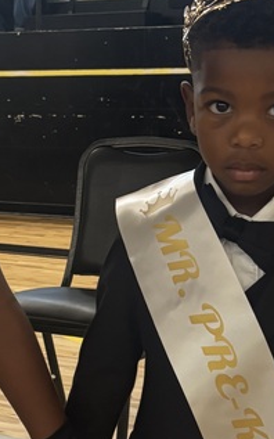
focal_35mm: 89
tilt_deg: -13.7
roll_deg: +0.0
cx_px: 66
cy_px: 357
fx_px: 1064
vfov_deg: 22.9
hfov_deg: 14.6
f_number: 1.6
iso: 400
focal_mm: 5.96
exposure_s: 1/40
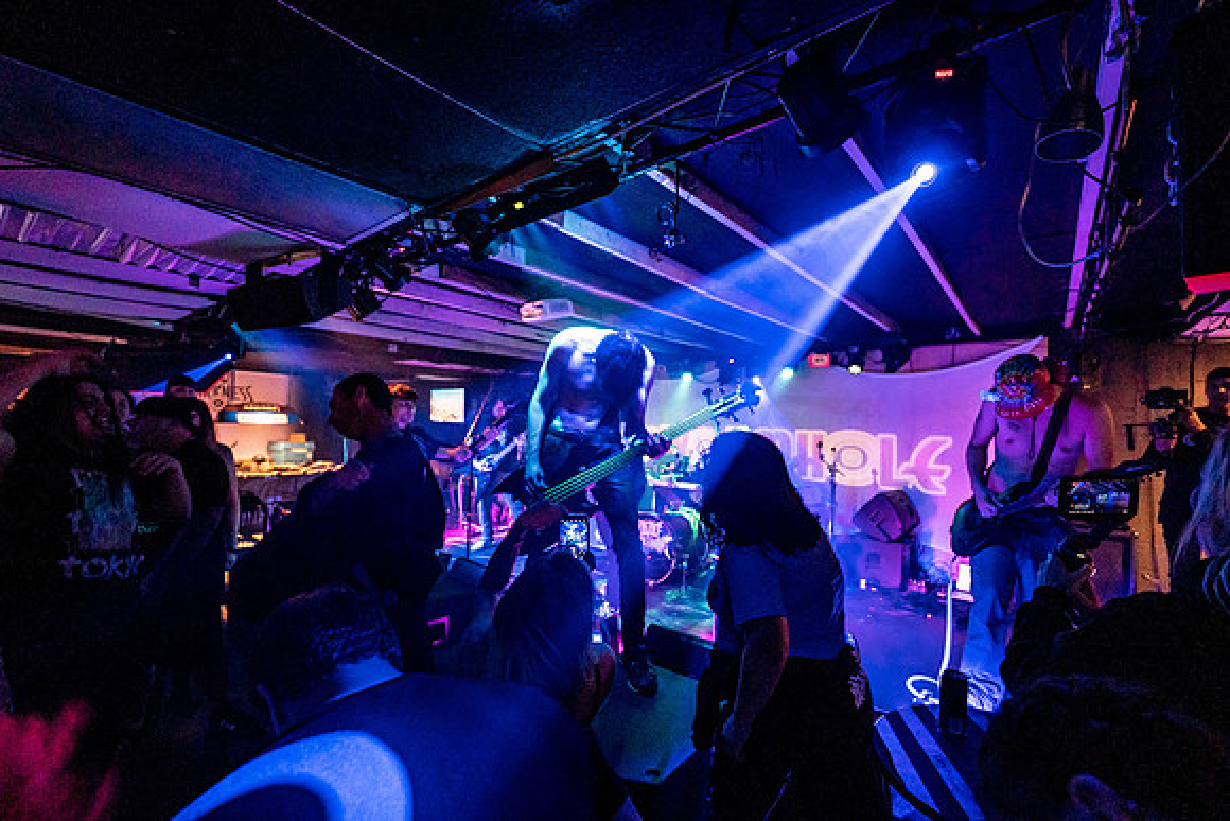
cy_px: 410
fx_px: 513
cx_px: 615
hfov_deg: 100.4
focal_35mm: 15
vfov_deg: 77.3
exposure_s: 1/200
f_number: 2.8
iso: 3200
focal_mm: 14
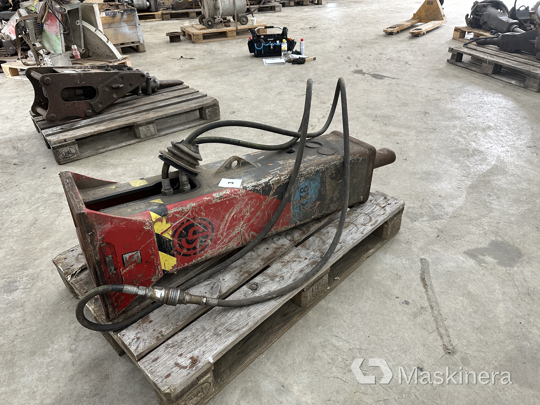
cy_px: 202
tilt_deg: -34.4
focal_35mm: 24
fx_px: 374
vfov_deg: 56.8
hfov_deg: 71.6
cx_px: 270
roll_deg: +4.2
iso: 200
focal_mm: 6.86
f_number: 1.78
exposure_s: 1/50
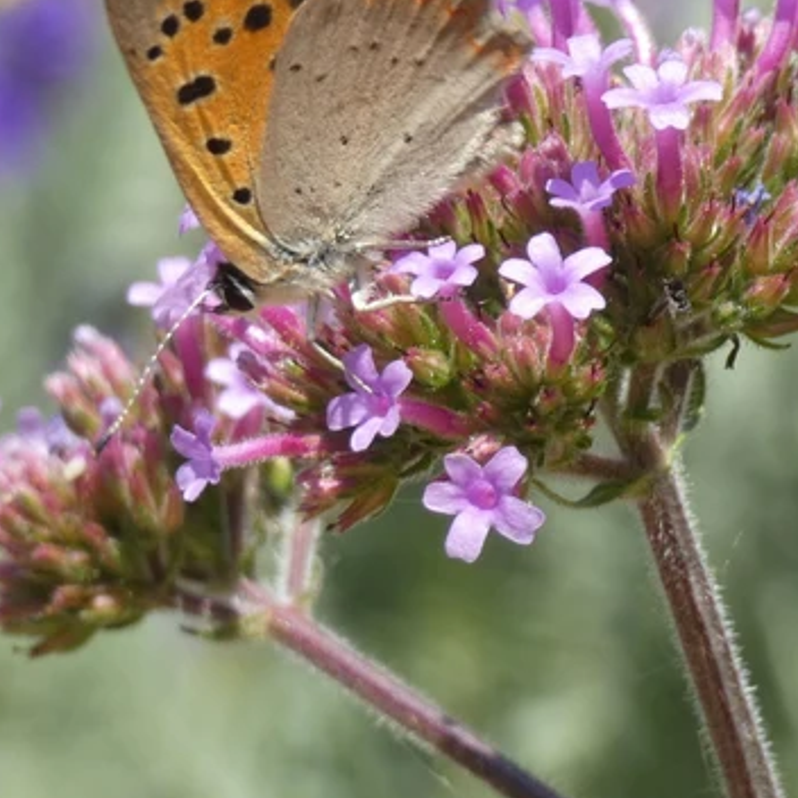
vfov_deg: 9.3
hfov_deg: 9.3
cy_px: 270
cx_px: 428
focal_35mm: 188
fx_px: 4903
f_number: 5.6
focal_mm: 21
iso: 80
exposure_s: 1/100
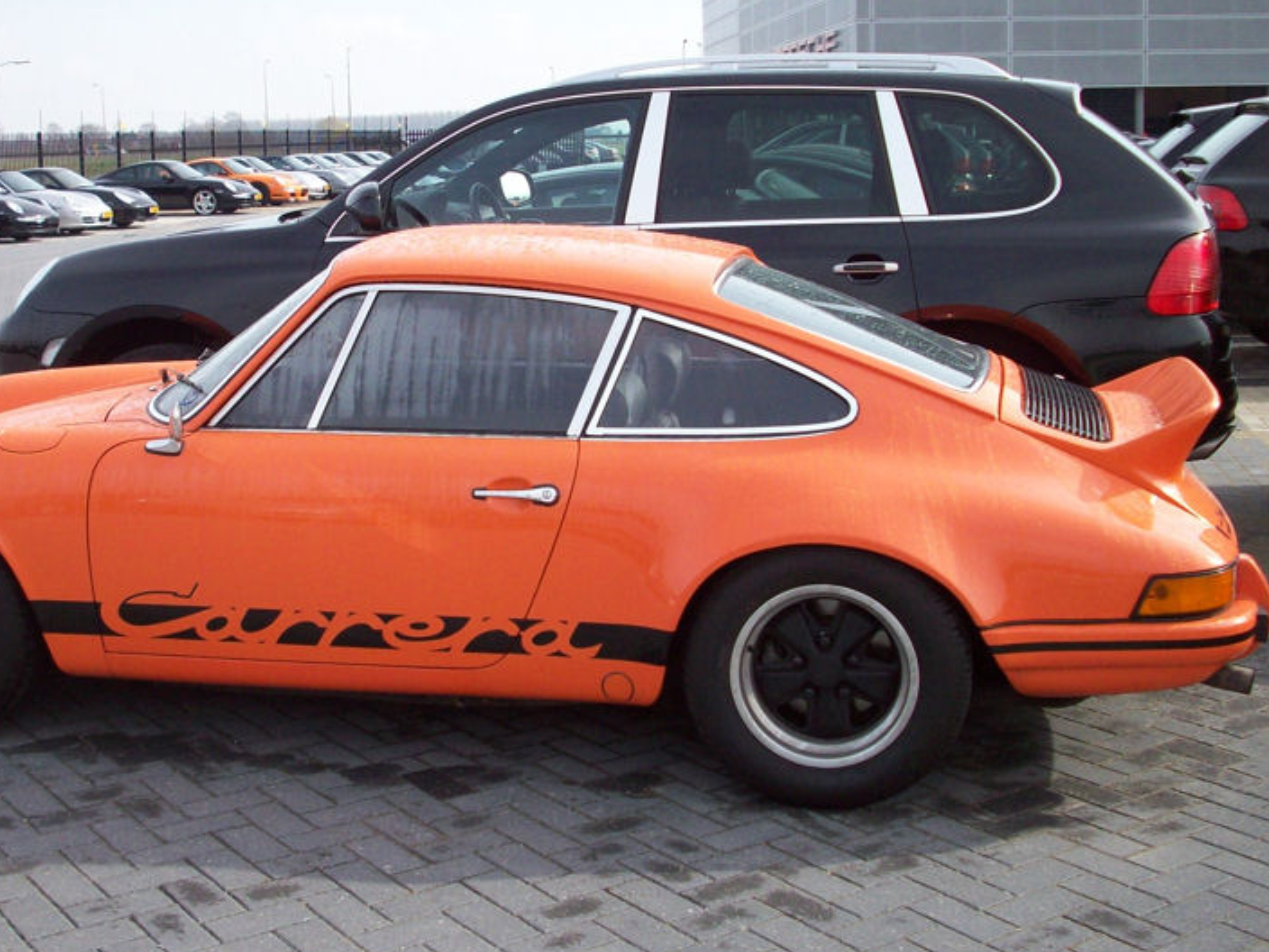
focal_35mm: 51
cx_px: 460
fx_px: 1870
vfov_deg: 28.6
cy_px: 463
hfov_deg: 37.2
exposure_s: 1/723
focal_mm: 6.2
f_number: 2.8
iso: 80
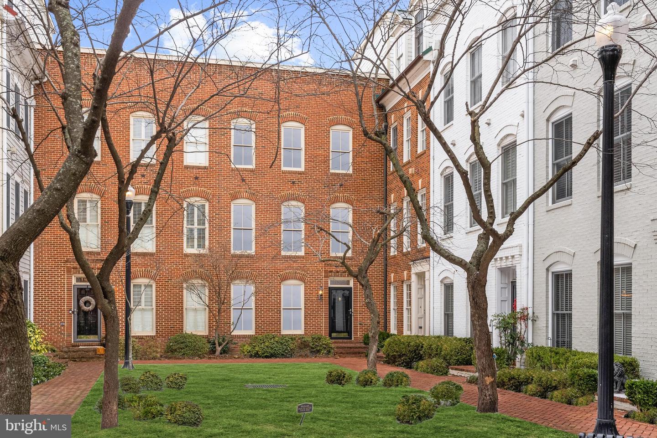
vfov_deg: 38.4
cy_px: 219
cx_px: 328
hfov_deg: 55.1
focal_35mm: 34
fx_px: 630
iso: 400
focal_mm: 34.5
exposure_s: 1/160
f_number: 8
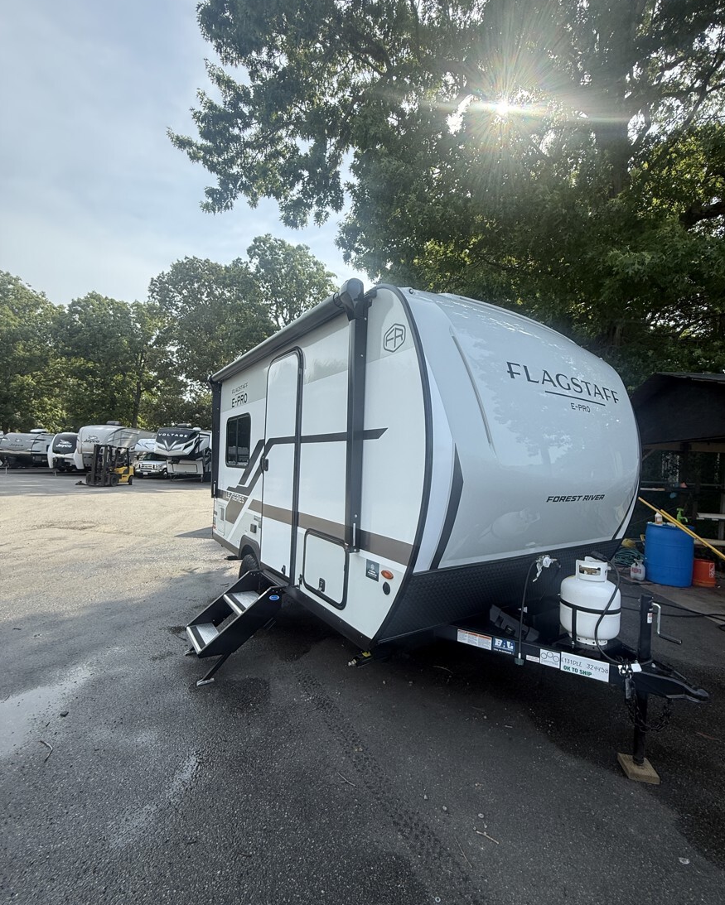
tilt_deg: -0.1
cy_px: 471
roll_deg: -3.2
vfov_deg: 96.7
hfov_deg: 84.0
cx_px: 371
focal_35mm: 15
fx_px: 402
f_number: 2.2
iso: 50
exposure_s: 1/841
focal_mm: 2.22
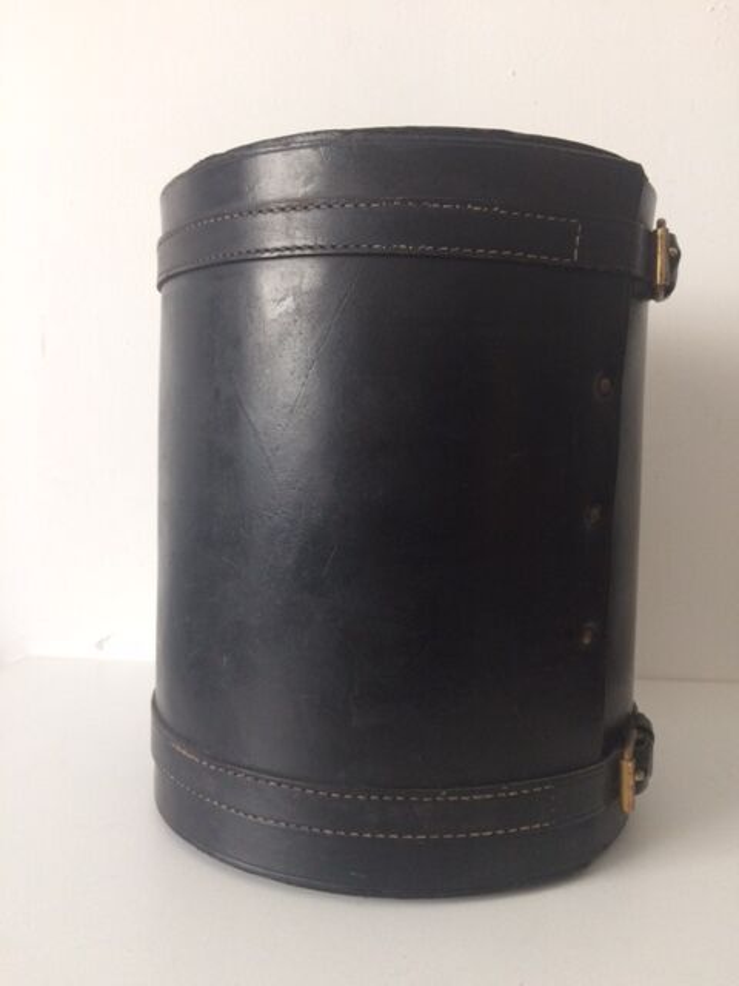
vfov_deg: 61.7
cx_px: 370
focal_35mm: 29
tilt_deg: -8.4
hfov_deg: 48.2
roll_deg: -0.1
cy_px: 493
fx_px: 825
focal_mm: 4.15
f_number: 2.2
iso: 125
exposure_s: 1/33
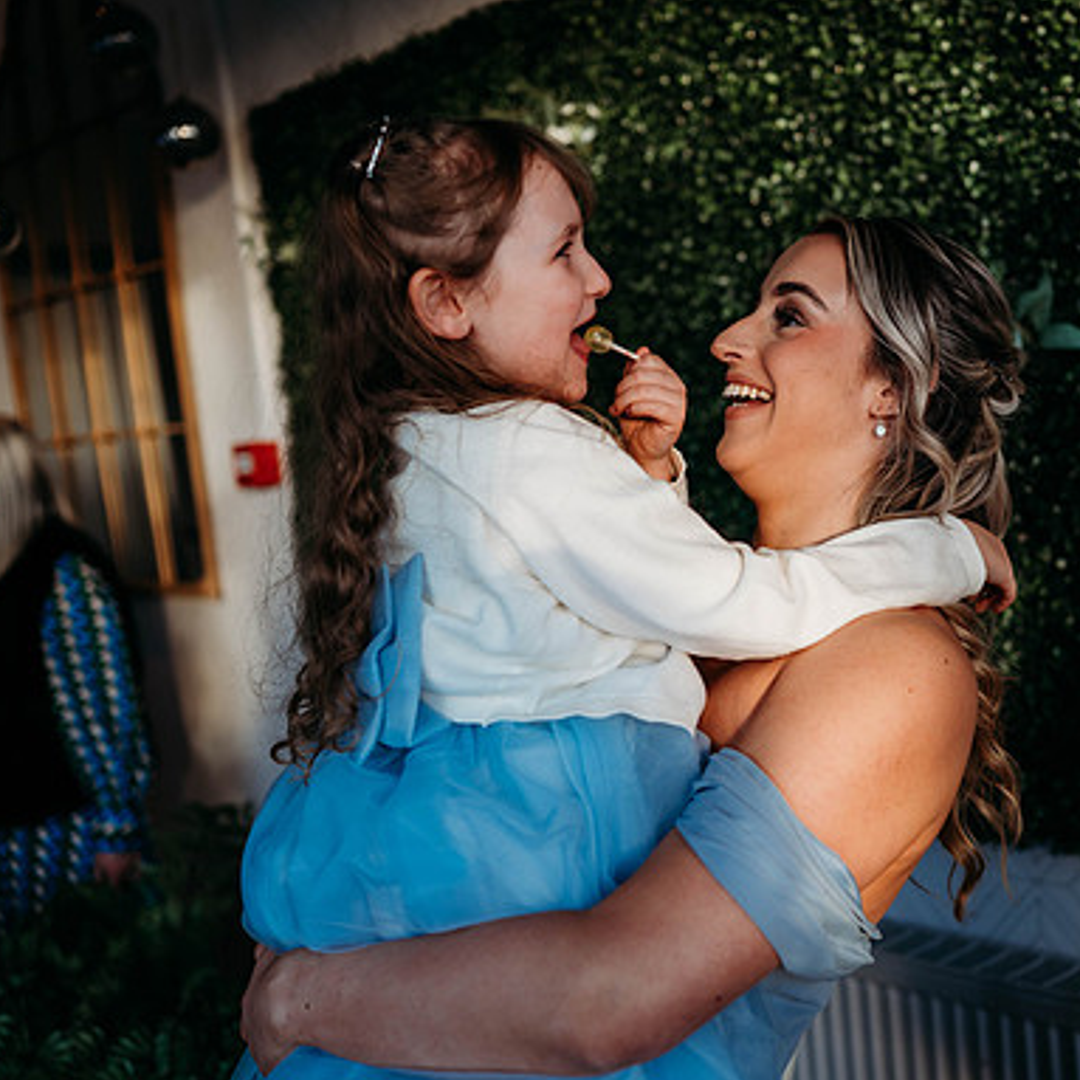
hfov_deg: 37.1
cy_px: 541
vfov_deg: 37.6
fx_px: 1588
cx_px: 733
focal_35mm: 45
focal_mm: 35
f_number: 2.2
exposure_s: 1/200
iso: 200
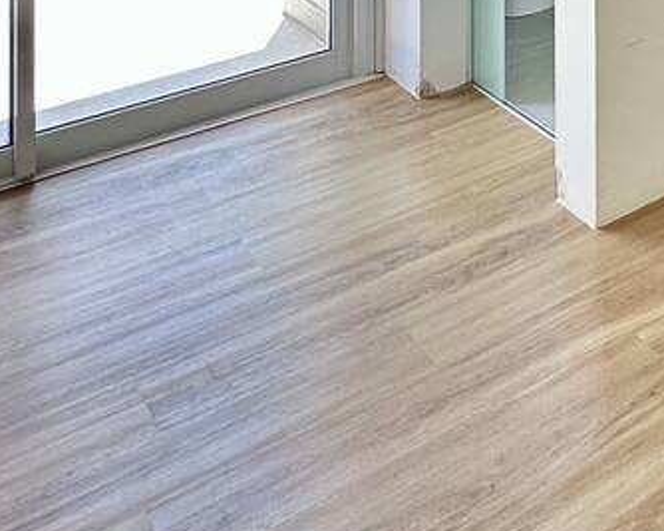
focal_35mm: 59
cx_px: 871
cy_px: -436
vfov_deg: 19.2
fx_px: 1159
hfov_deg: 26.8
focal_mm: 2.22
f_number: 2.2
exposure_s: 1/99
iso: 40
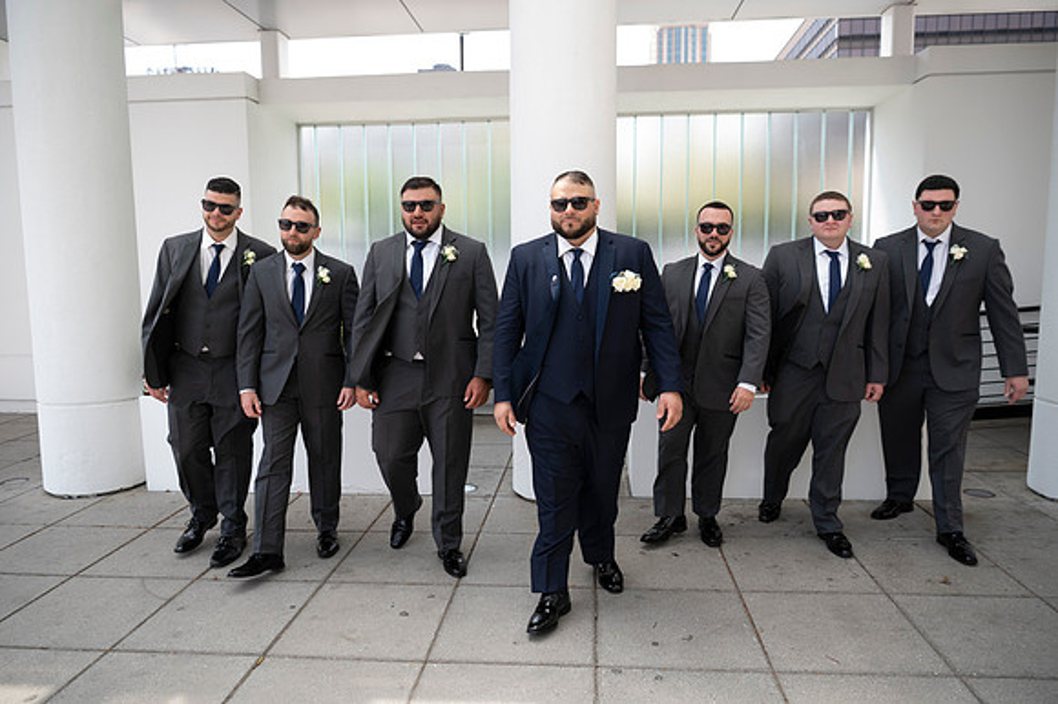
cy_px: 352
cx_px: 529
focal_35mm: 24
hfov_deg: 73.8
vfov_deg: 53.1
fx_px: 705
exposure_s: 1/250
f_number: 2.8
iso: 50
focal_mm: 24
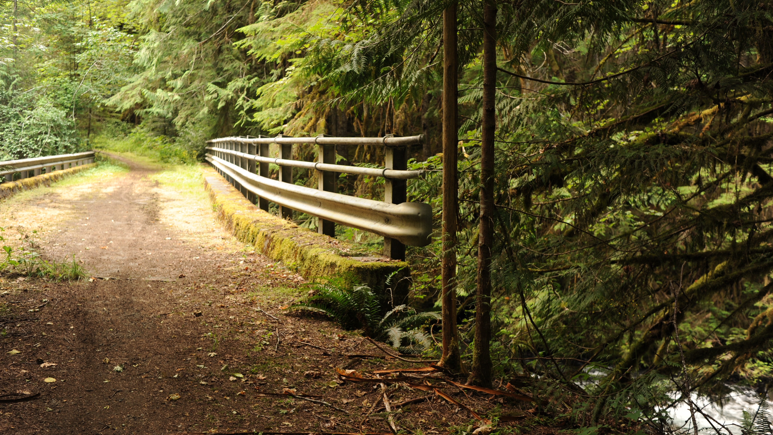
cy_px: 225
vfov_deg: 32.0
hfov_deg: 54.0
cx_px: 388
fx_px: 758
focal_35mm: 37
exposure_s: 1/40
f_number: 5
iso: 250
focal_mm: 35
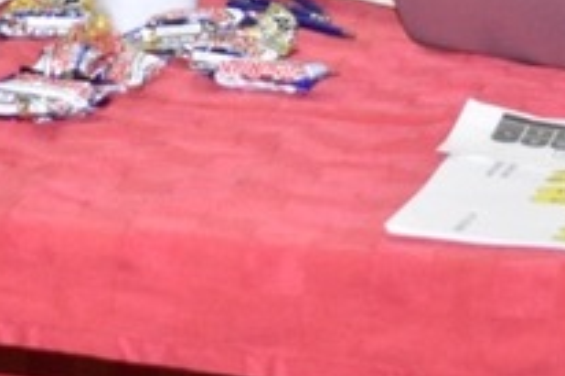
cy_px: -543
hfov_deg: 7.7
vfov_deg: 5.0
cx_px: 228
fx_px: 4203
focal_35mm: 268
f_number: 4.8
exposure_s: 1/125
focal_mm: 36
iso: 1100
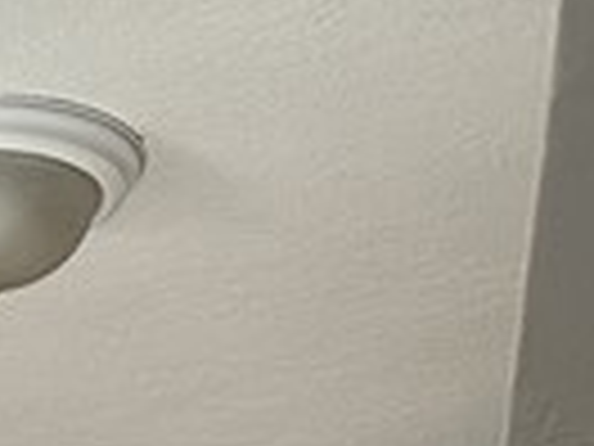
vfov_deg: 6.6
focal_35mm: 186
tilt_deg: -6.3
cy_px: 1694
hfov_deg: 8.8
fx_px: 3192
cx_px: -1166
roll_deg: -3.0
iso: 160
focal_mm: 6.86
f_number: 1.78
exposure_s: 1/121
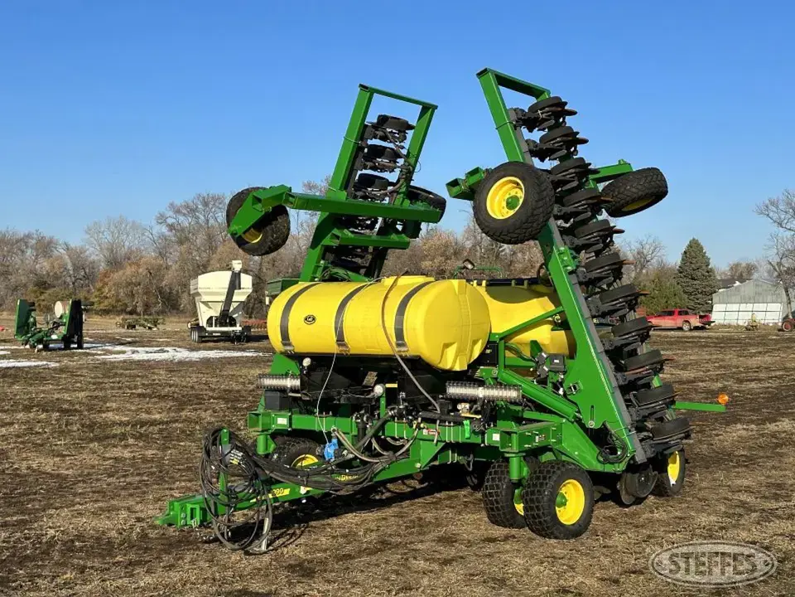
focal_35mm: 48
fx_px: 1102
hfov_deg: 39.7
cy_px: 298
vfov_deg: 30.3
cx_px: 398
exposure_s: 1/4566
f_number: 1.78
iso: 64
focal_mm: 6.86
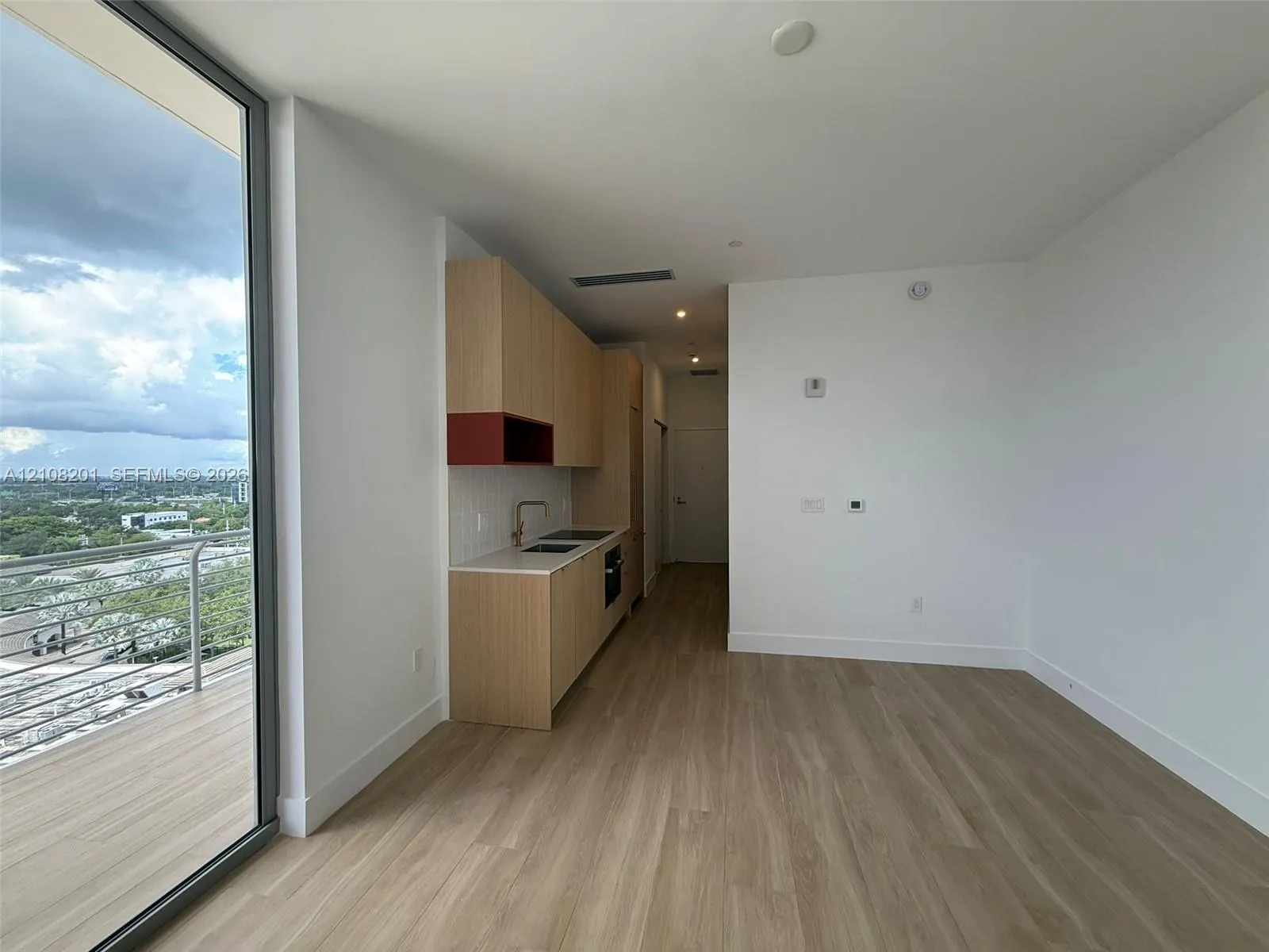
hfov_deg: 102.1
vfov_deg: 85.7
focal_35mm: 14
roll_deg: +0.0
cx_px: 634
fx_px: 513
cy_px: 476
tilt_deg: -0.6
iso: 80
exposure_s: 1/120
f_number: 2.2
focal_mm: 2.22
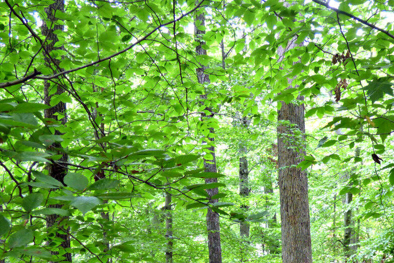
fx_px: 766
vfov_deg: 19.1
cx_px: 258
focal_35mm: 70
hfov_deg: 28.7
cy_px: 235
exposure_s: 1/60
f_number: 3.6
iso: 320
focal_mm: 7.07
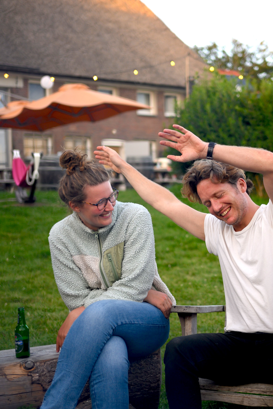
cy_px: 188
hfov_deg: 20.5
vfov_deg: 30.5
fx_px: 751
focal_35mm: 66
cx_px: 202
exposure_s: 1/500
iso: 280
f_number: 2
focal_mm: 40
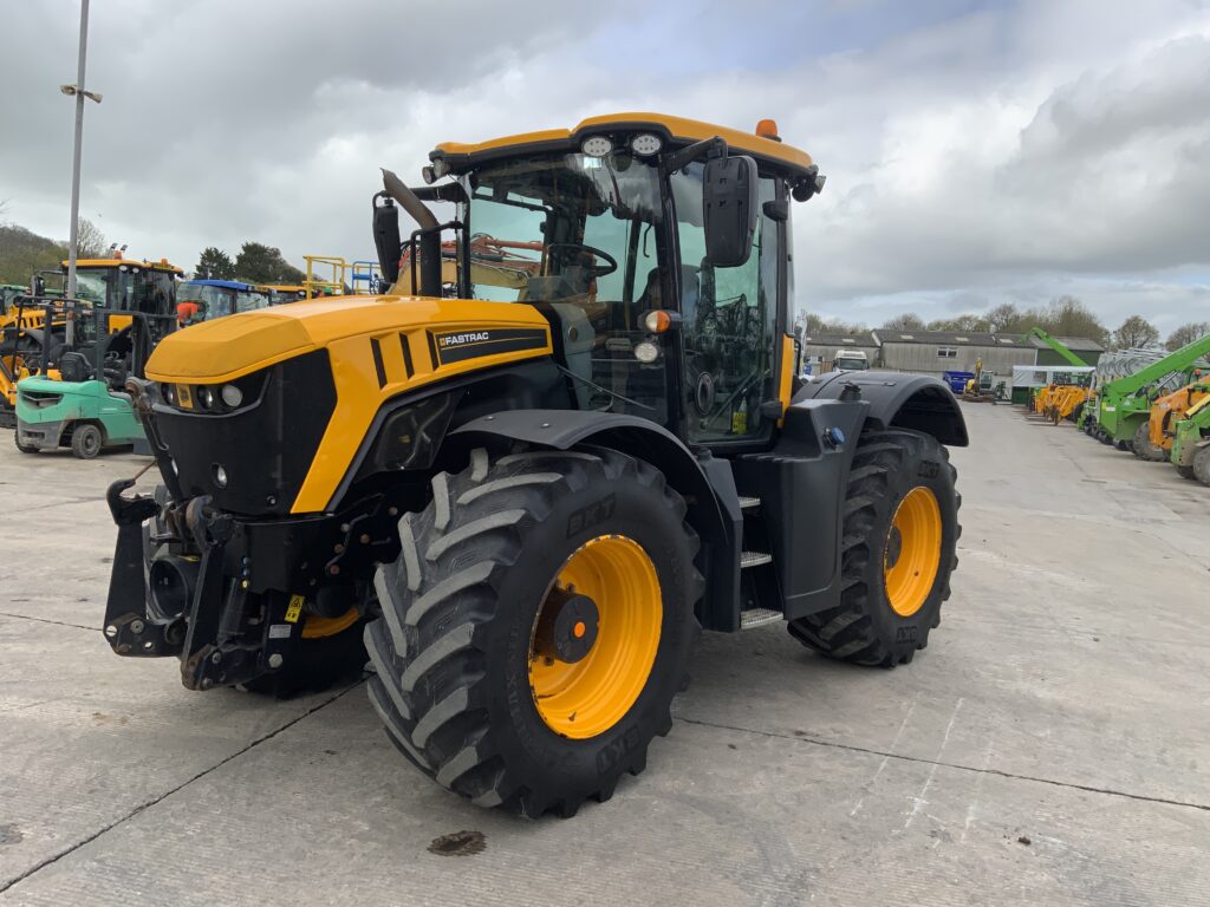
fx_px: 1014
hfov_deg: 61.7
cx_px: 605
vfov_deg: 48.2
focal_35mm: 29
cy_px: 454
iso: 16
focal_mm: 3
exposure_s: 1/1015
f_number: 1.8
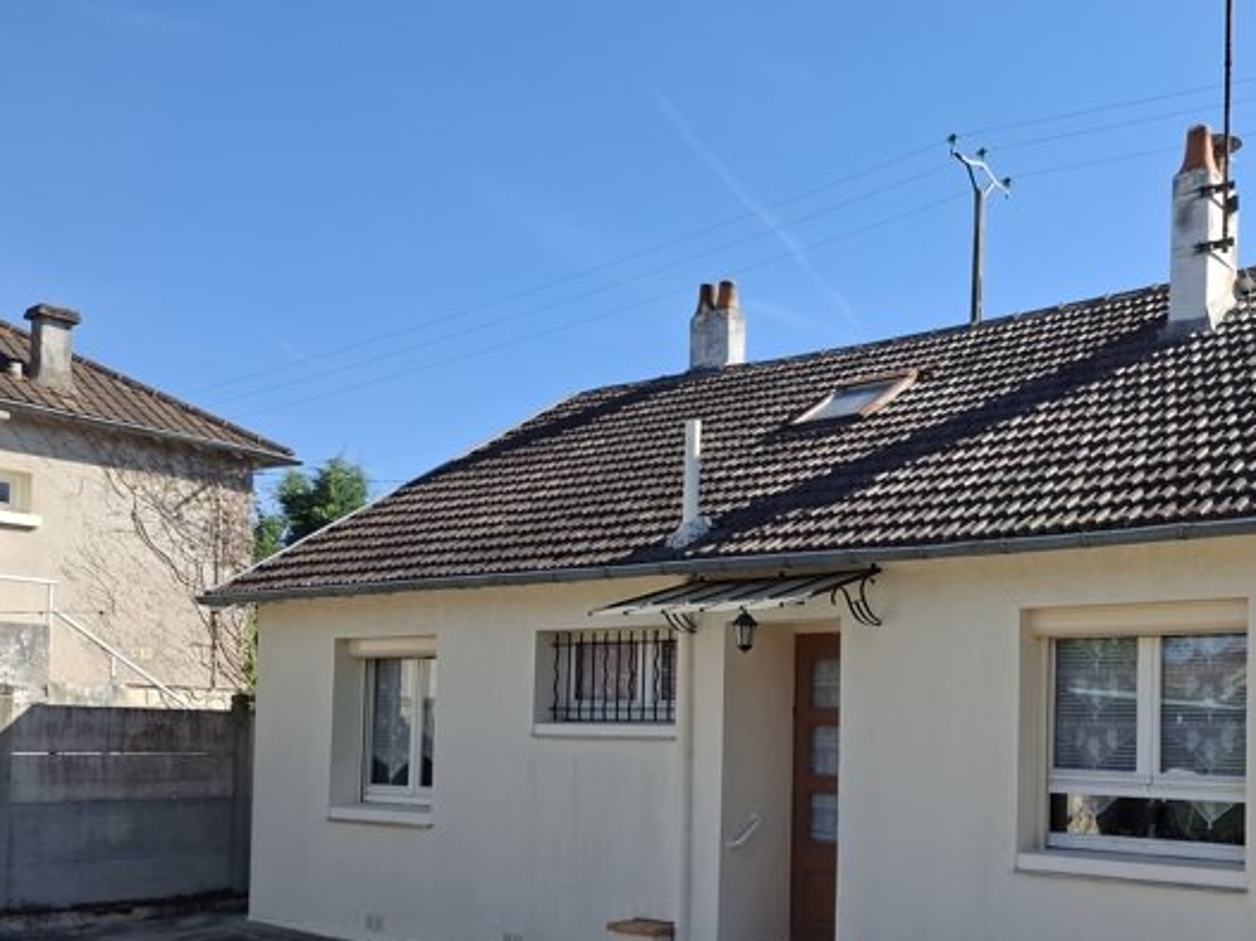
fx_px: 1269
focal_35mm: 35
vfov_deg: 39.8
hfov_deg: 51.3
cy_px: 678
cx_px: 869
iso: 50
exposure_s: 1/1098
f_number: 1.8
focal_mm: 5.54
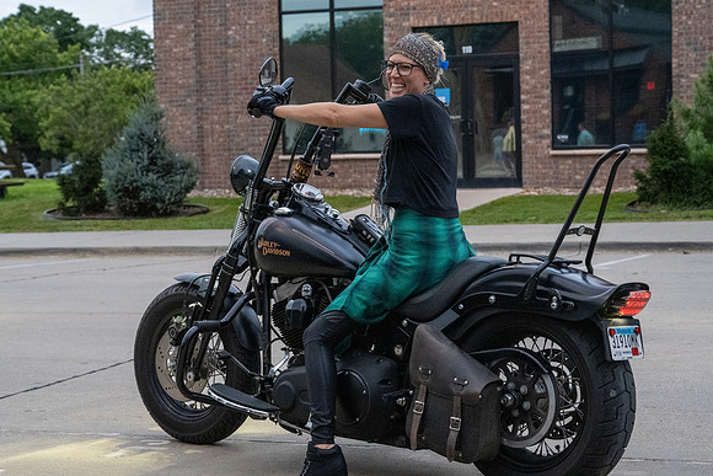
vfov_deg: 18.9
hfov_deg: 28.1
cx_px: 347
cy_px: 177
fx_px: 1426
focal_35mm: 72
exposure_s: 1/200
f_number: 5
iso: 6400
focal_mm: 57
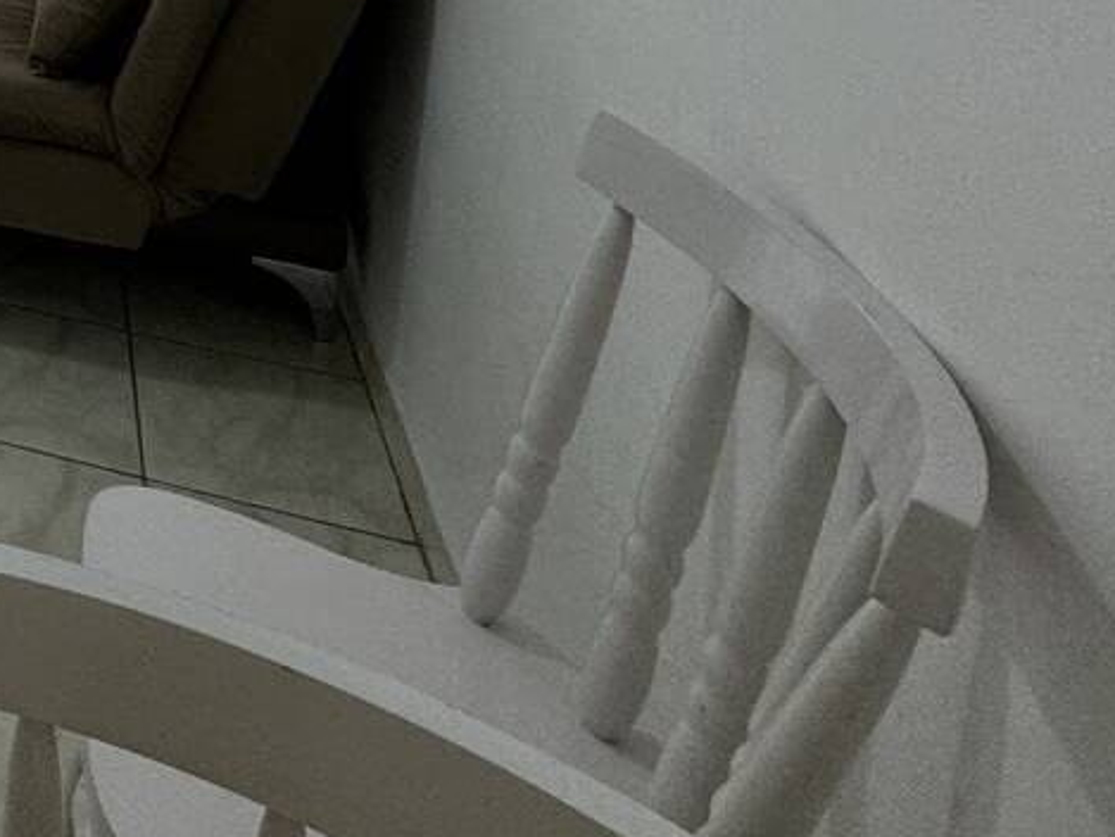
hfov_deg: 29.4
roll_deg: +0.3
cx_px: -509
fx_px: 1385
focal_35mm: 43
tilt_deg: -8.1
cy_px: -390
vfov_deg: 25.8
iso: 125
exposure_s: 1/120
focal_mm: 2.22
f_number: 2.2
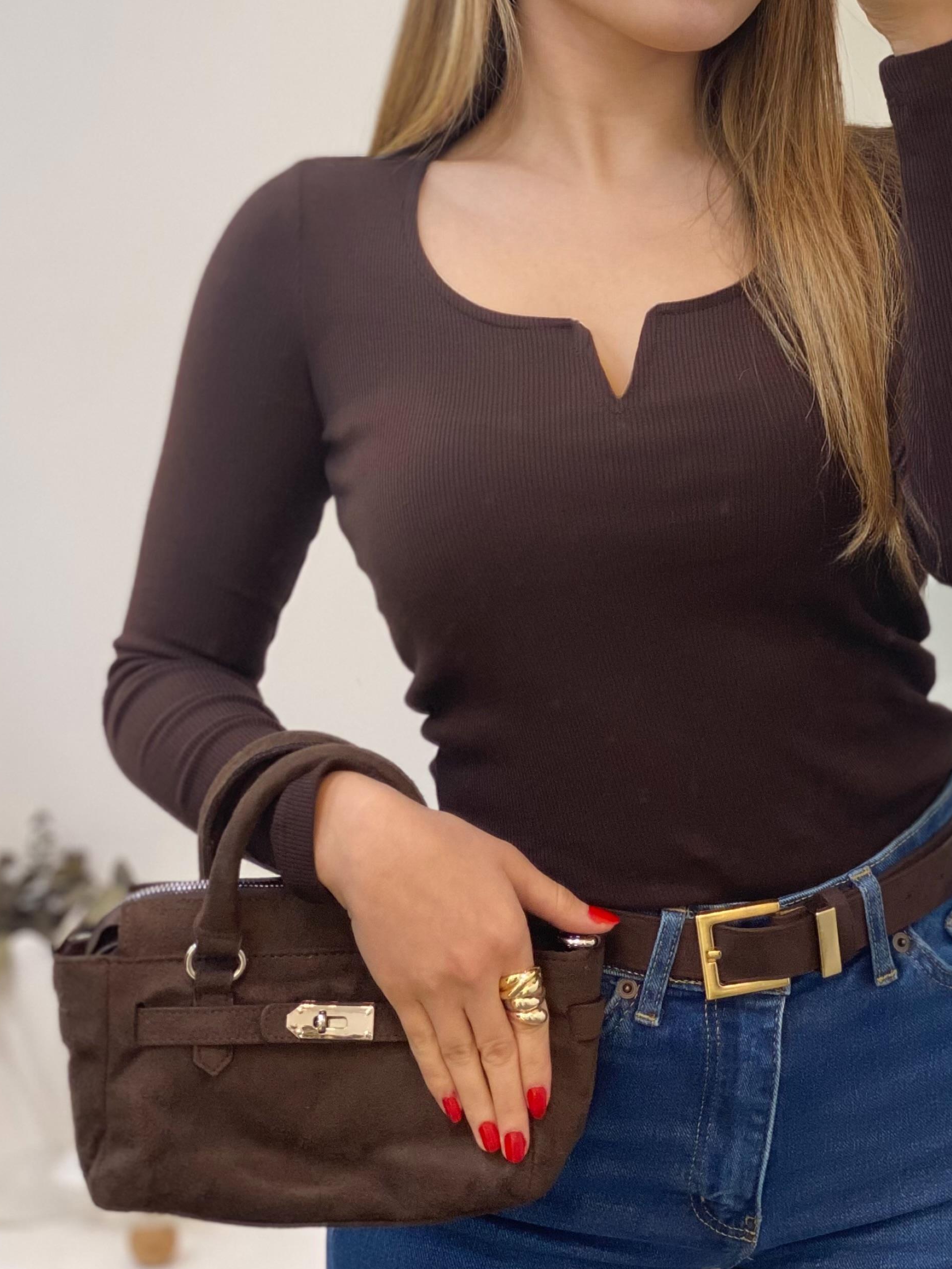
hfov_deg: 17.5
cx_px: 689
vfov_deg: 23.1
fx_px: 3080
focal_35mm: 84
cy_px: 373
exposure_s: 1/100
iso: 100
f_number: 2
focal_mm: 6
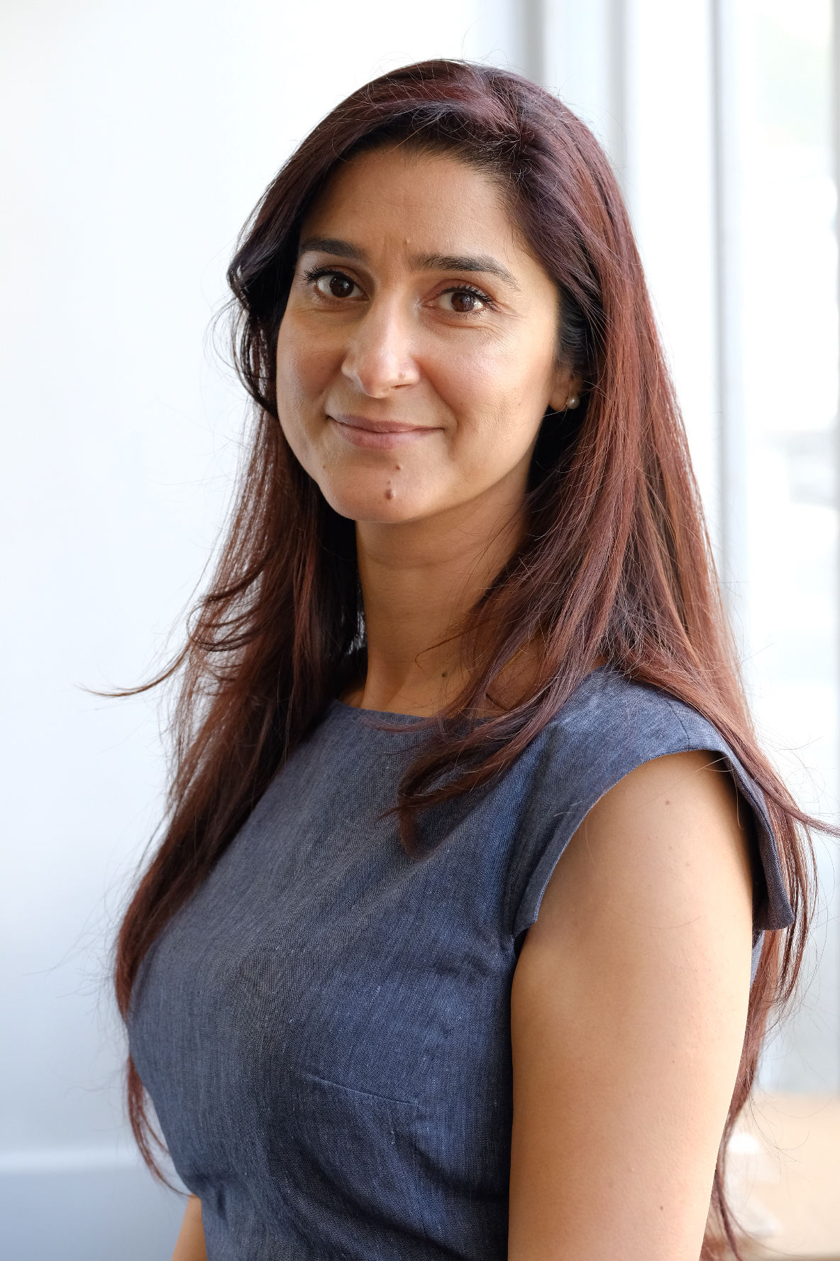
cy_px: 630
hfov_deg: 12.8
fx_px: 3745
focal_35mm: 107
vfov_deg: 19.1
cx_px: 420
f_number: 4.5
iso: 2000
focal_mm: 71.5
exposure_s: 1/250
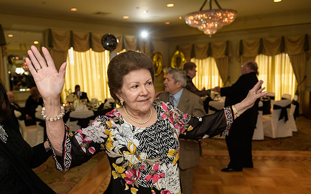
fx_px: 271
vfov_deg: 39.4
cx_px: 138
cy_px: 107
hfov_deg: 59.5
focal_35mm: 32
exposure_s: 1/125
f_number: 3.2
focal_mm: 27
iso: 1000
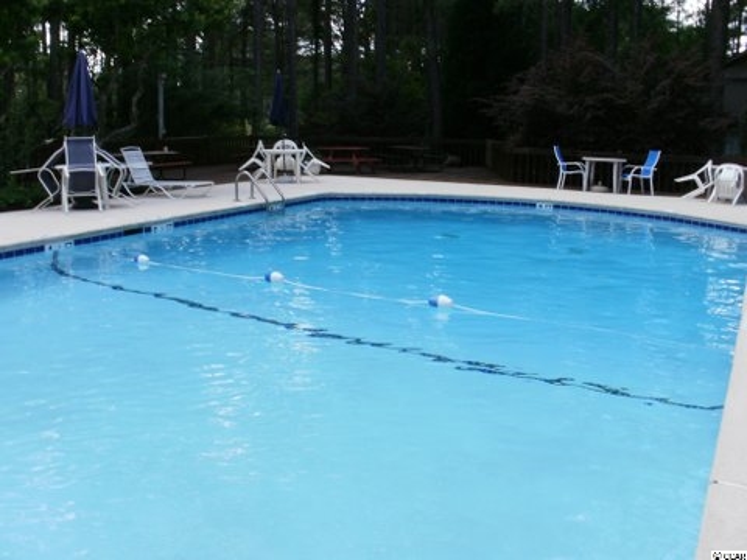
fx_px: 777
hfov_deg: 51.4
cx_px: 374
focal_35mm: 36
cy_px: 280
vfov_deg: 39.7
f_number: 5.6
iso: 100
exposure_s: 1/160
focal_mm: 6.3
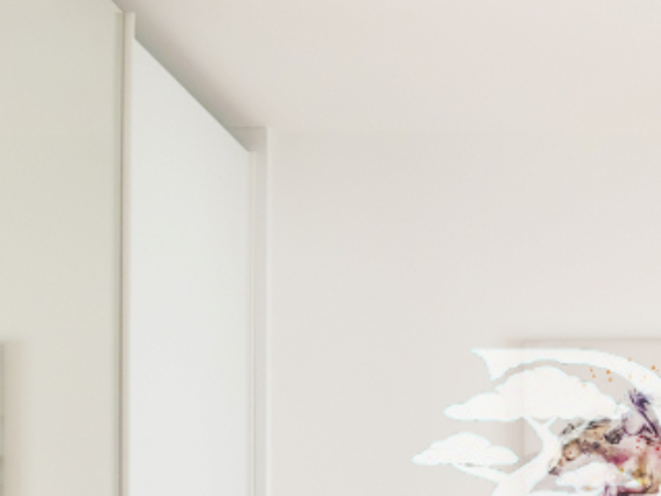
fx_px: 841
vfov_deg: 30.1
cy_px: 523
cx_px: 563
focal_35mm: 44
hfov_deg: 40.4
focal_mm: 7
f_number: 4
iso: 400
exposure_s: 1/80
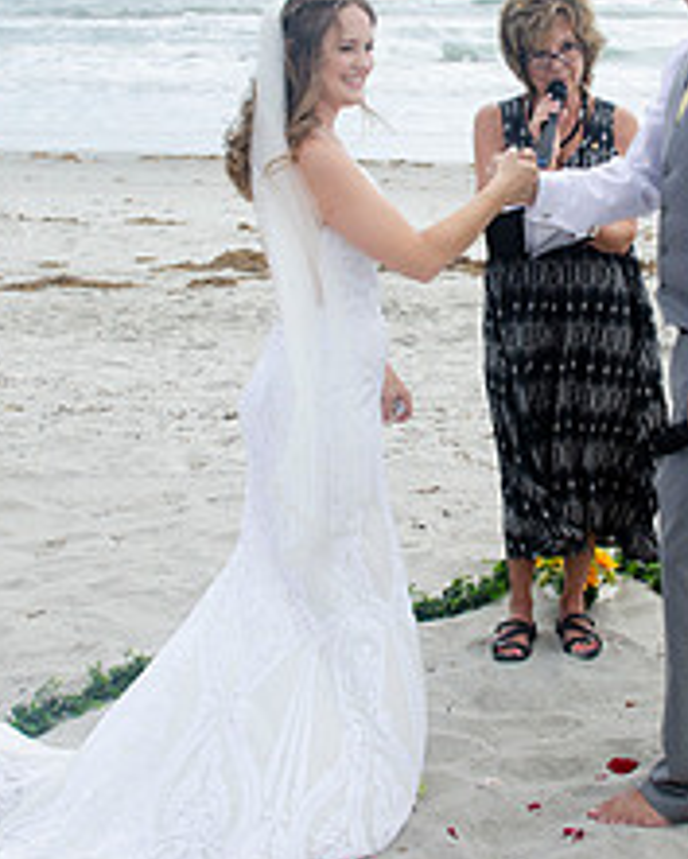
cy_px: 292
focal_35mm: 63
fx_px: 1602
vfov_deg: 29.8
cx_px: 552
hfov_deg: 23.9
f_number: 11
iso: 100
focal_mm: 22
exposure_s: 1/250
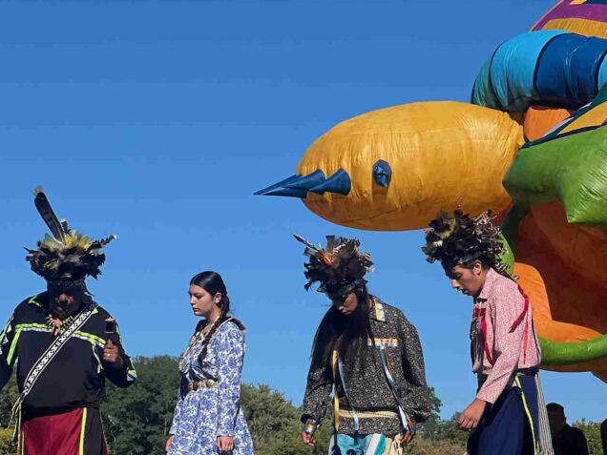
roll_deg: -0.3
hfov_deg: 15.8
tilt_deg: +5.8
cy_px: 325
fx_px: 2174
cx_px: 426
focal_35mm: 124
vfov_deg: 11.9
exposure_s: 1/786
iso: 32
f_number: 2.8
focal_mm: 9
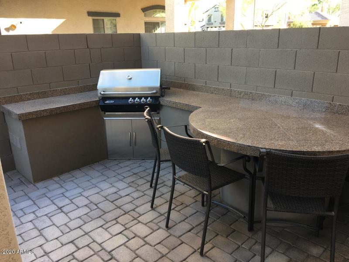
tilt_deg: -17.4
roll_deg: +1.2
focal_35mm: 29
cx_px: 174
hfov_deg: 61.7
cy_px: 131
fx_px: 292
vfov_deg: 48.2
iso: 32
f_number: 2.2
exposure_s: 1/60
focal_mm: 4.15
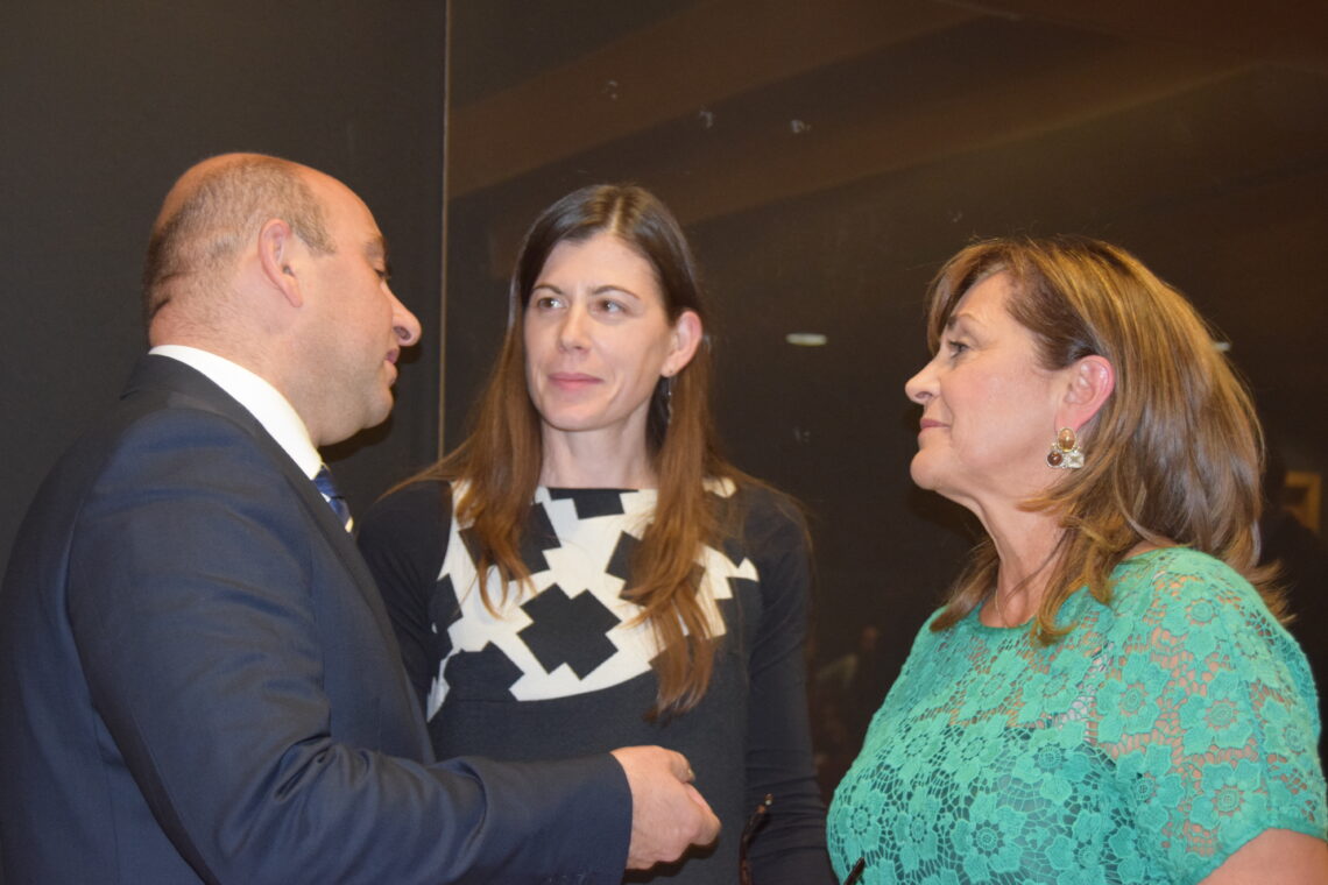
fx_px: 2490
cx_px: 664
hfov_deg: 29.9
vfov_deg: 20.2
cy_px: 442
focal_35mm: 68
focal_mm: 45
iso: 2200
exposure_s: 1/60
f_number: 5.3
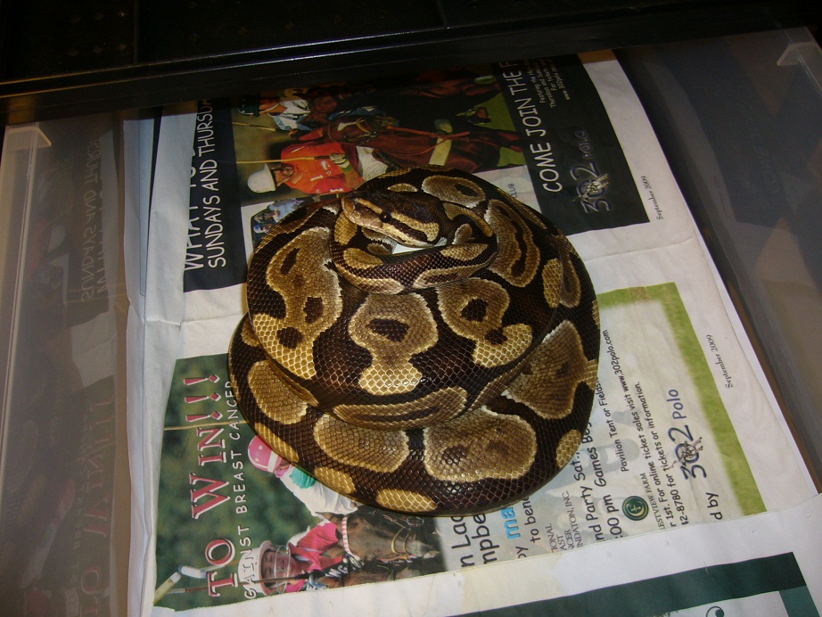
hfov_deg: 52.6
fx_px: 831
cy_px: 308
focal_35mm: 35
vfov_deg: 40.7
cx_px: 411
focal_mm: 5.8
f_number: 2.8
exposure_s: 1/8
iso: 80
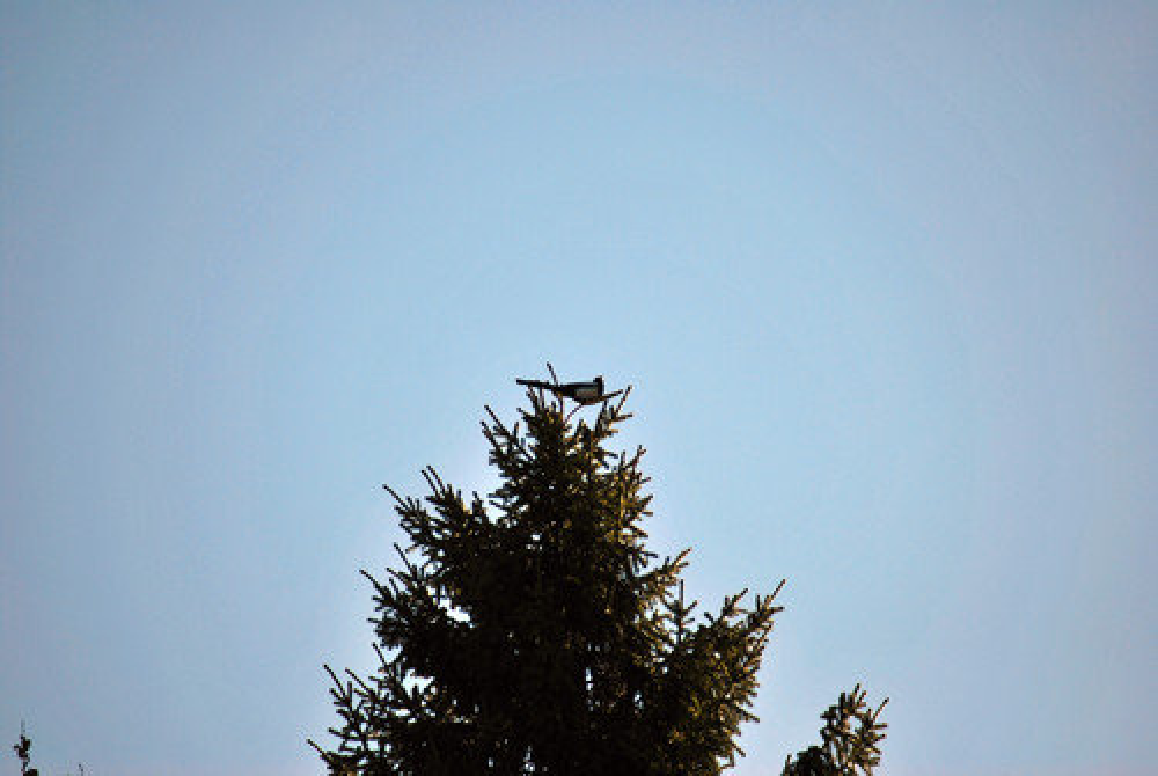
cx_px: 579
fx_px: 9664
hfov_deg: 6.9
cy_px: 388
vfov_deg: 4.6
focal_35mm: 300
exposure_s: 1/800
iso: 100
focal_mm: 200
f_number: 5.6
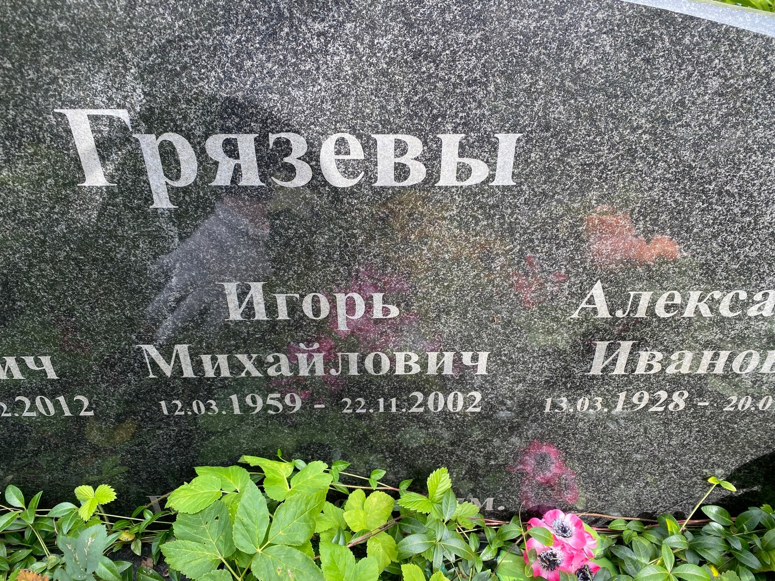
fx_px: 582
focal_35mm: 26
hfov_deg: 67.3
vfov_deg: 53.1
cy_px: 290
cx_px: 388
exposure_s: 1/283
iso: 32
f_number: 1.8
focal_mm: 4.25
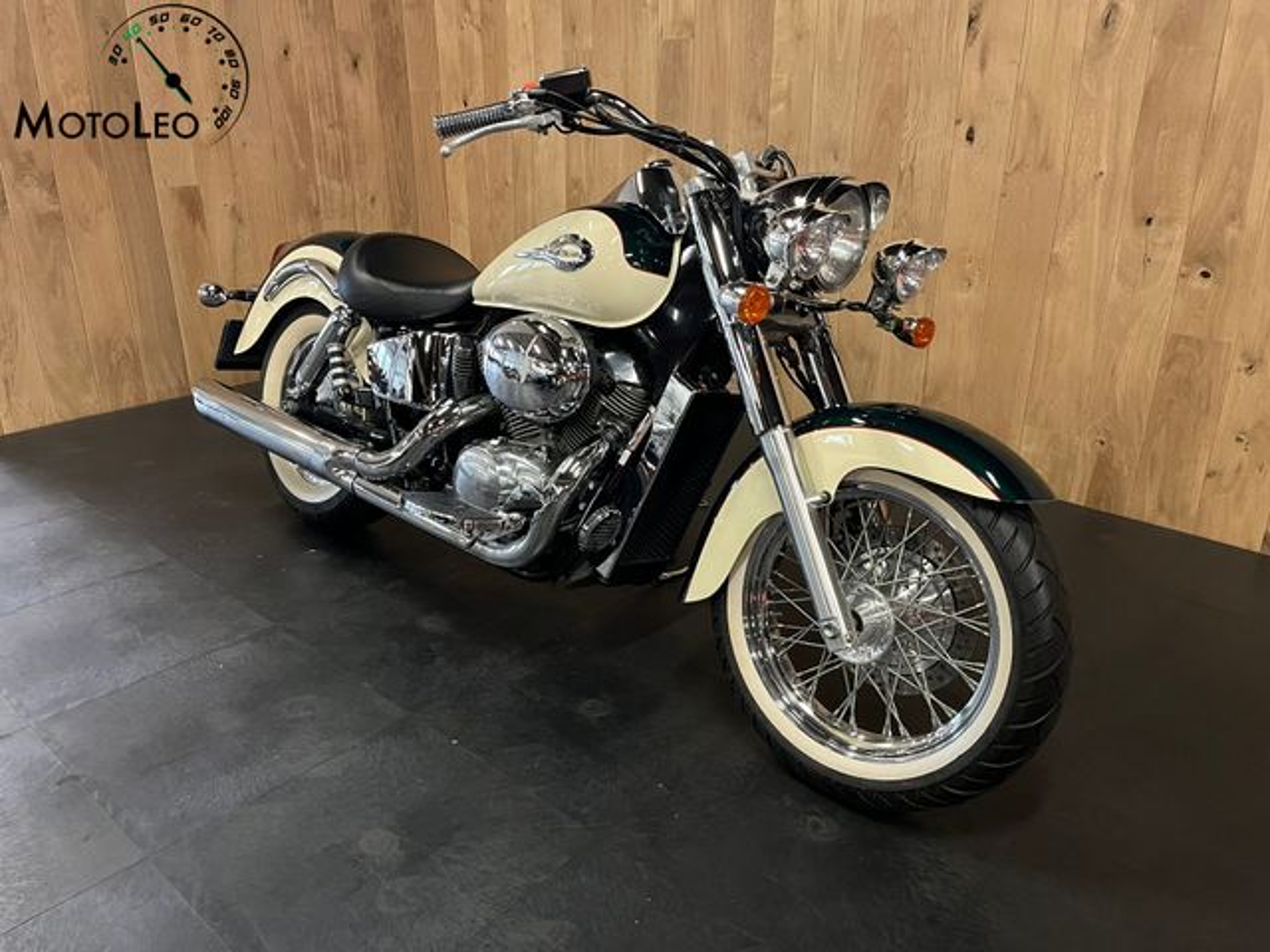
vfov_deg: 53.1
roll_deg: -0.2
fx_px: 954
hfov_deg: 67.3
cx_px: 635
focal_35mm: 26
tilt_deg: -21.6
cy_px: 476
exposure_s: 1/33
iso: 500
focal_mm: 5.1
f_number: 1.6
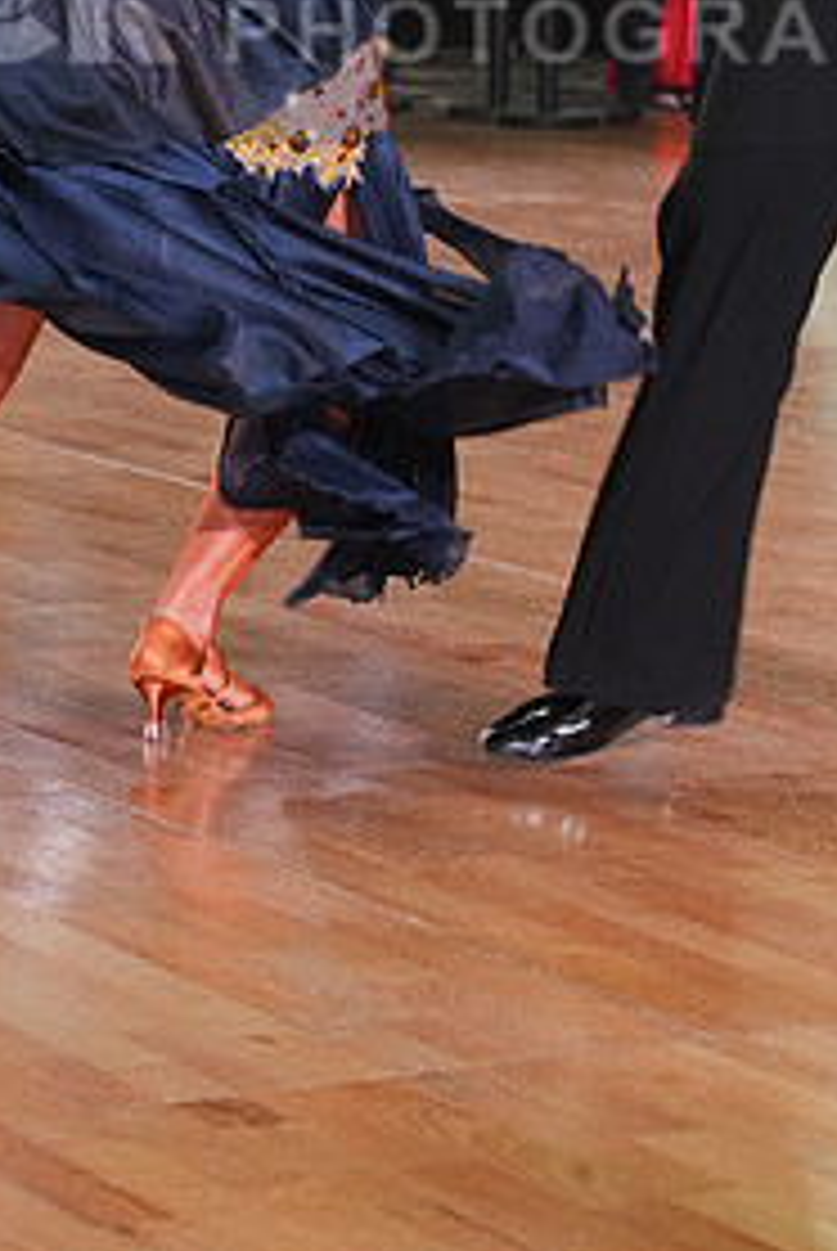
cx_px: 497
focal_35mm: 146
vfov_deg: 13.8
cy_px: -4
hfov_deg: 9.4
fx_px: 5079
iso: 3200
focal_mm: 70
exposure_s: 1/200
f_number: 6.3
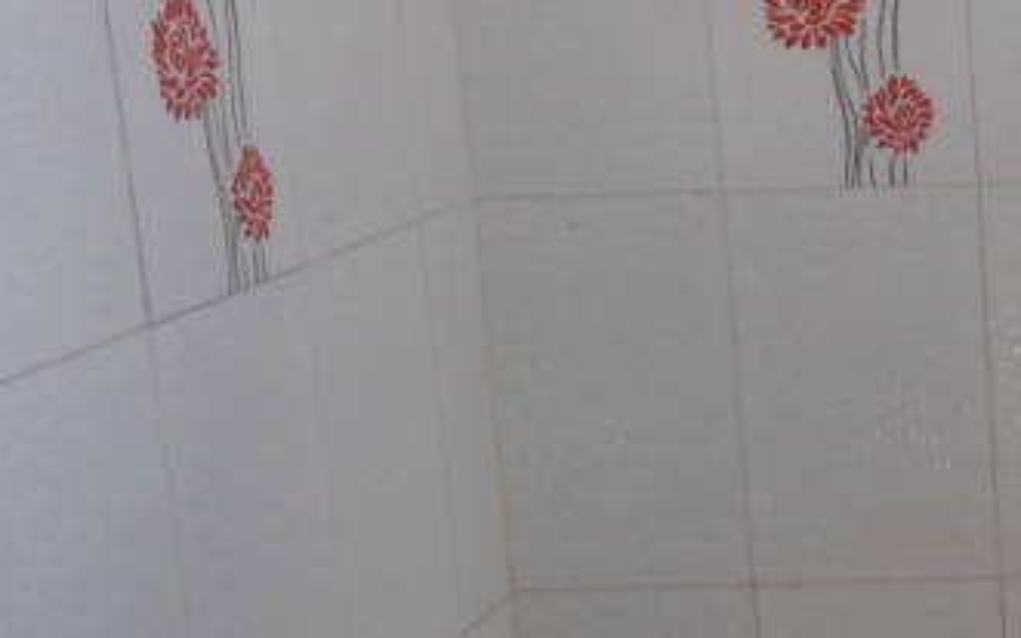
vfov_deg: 15.9
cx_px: 1172
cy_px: 296
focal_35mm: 82
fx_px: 2282
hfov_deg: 23.4
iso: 80
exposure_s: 1/40
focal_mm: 4.5
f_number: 3.2
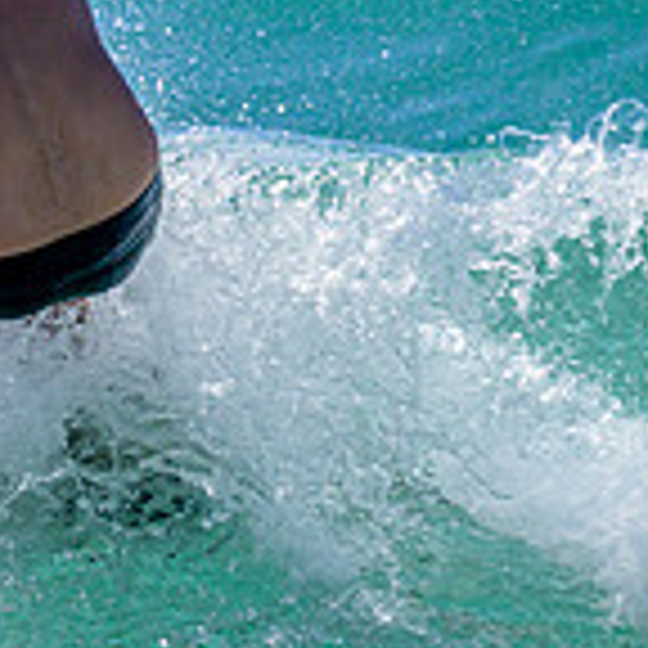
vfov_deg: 0.9
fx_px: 43205
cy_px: 151
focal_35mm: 2040
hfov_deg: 0.9
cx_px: -582
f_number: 11
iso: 500
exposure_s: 1/2000
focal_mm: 500
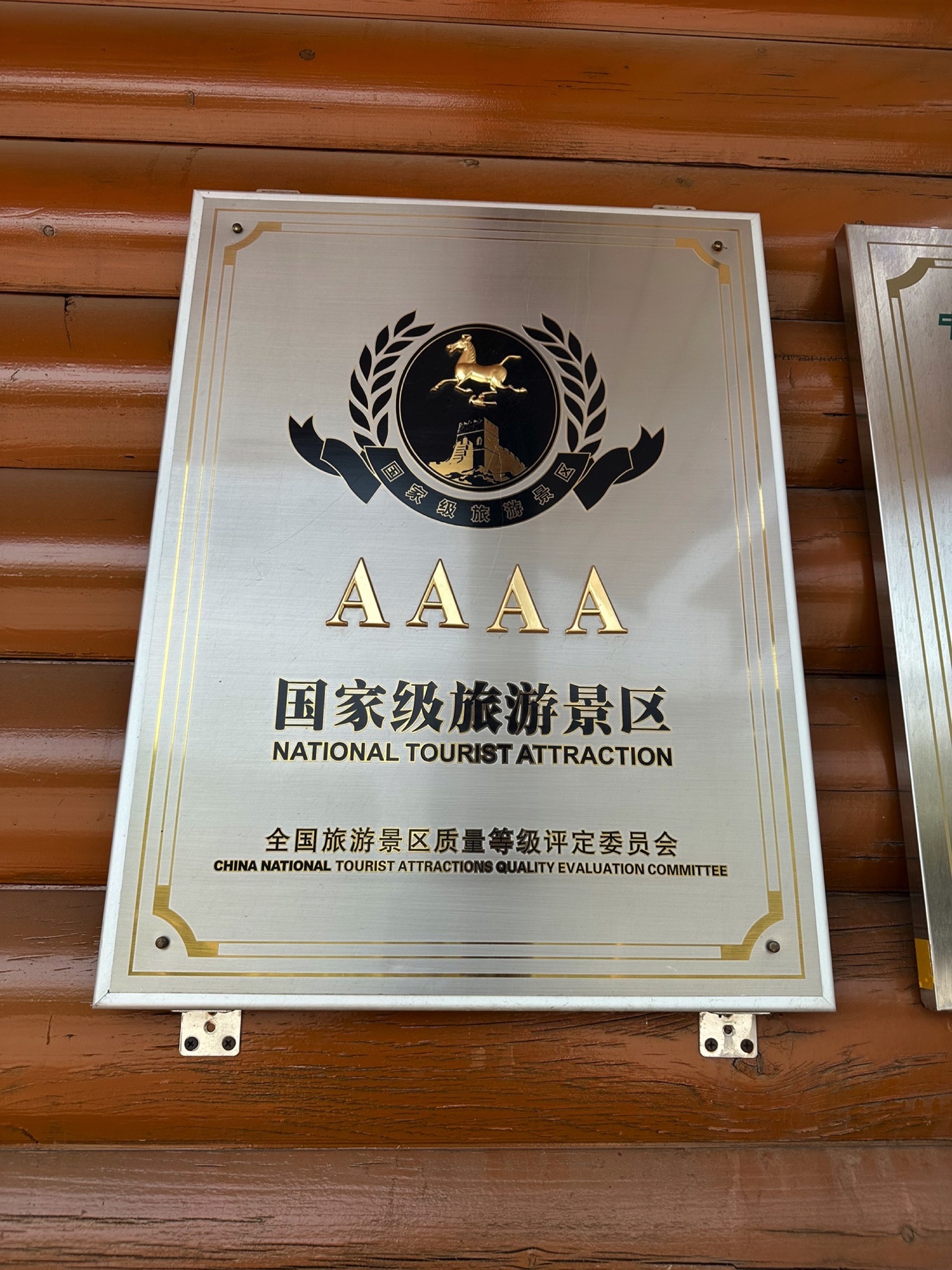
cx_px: 476
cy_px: 635
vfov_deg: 71.6
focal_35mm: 24
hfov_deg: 56.8
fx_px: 880
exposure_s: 1/1949
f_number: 1.78
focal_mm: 6.86
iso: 80
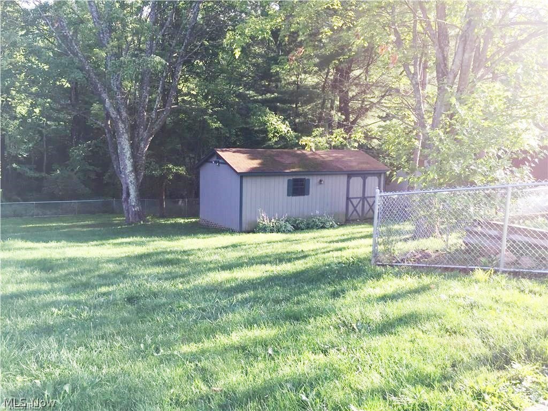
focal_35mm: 29
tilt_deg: -7.4
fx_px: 459
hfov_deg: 61.7
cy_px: 206
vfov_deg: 48.2
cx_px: 274
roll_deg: -1.7
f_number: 2.2
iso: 32
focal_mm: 4.15
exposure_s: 1/198
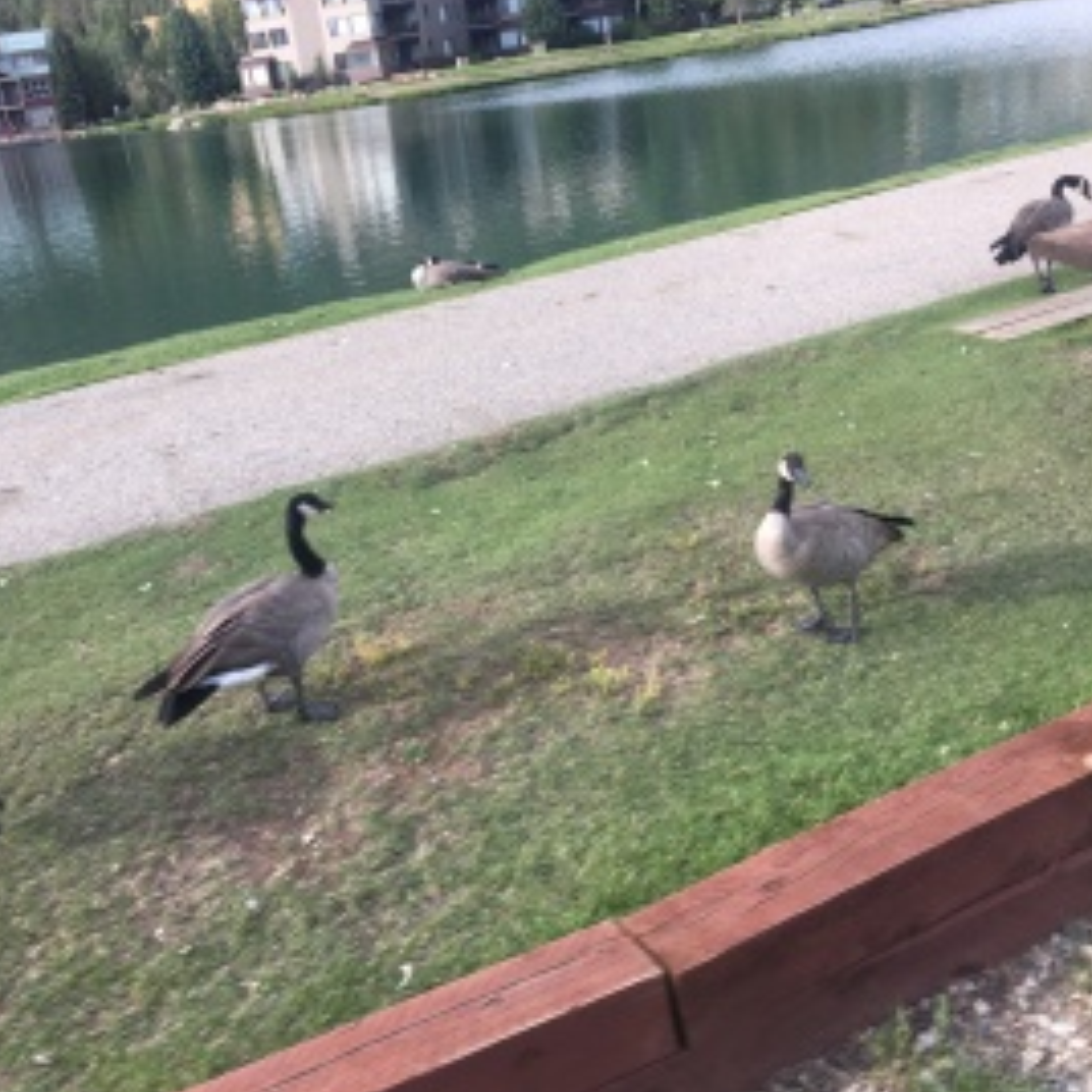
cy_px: 542
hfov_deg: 47.2
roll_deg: +11.4
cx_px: 497
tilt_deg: -20.5
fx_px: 1249
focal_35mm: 35
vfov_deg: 47.2
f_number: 2.2
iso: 25
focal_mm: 4.15
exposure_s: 1/346
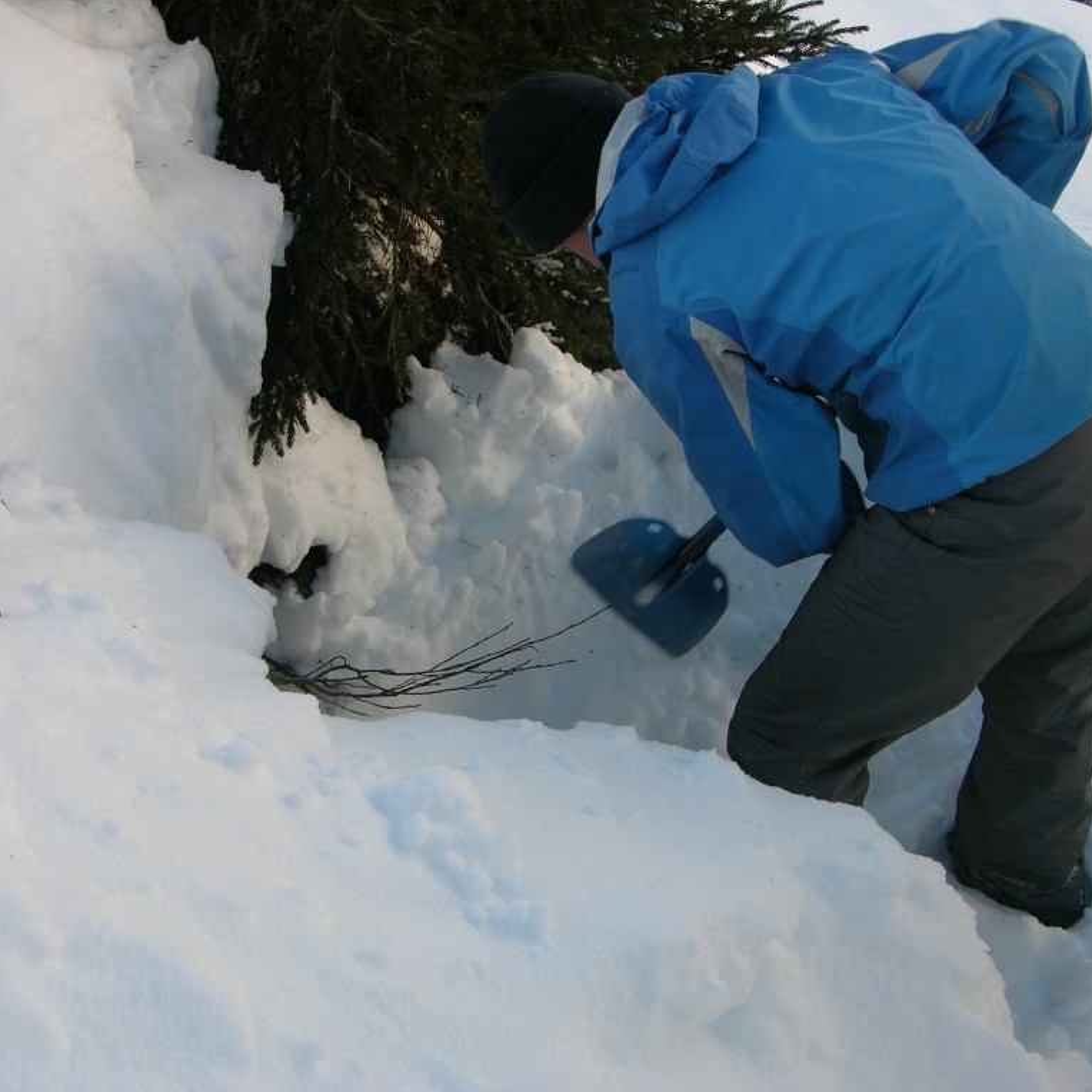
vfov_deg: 26.9
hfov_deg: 26.9
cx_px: 502
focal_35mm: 64
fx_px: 2284
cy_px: 546
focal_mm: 13.7
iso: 50
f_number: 3.9
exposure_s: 1/160
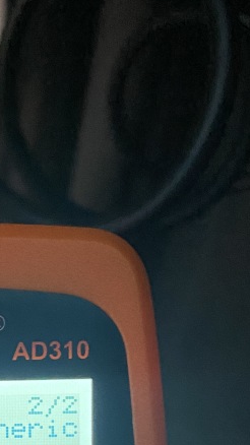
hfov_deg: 16.4
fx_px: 814
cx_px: -89
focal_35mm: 69
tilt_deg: -77.8
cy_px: 518
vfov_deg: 27.3
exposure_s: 1/40
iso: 500
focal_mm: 4.25
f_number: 1.8
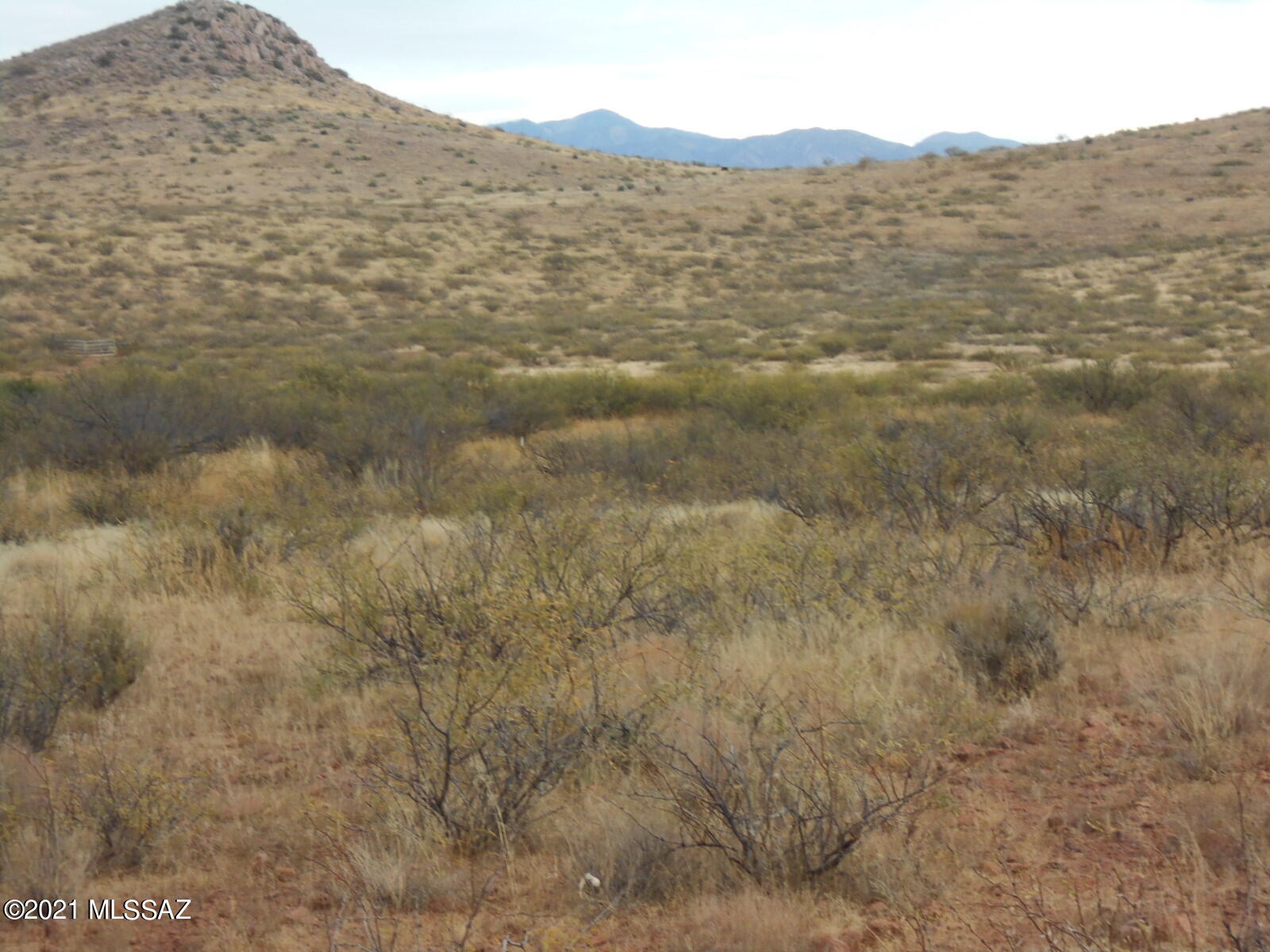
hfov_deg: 15.2
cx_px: 635
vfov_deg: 11.4
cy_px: 476
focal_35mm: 130
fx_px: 4769
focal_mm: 23
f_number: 6.5
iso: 160
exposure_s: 1/60
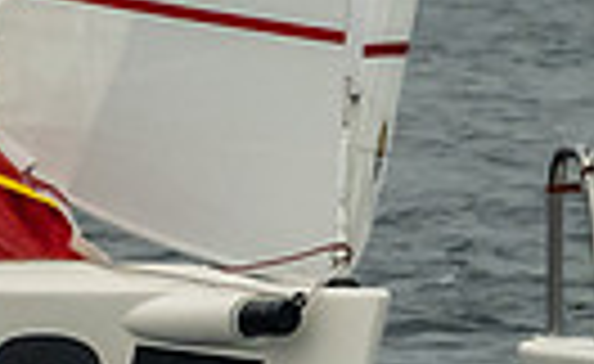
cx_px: -677
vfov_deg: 1.0
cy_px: -216
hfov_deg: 1.7
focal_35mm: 1266
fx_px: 20391
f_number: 9
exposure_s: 1/3200
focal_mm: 135
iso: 800
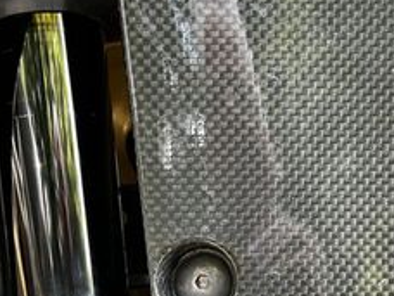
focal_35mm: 73
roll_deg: -13.6
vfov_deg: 19.0
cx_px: 150
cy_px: 364
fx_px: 831
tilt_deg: -21.7
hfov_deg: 26.6
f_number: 1.6
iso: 100
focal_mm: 5.1
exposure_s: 1/121
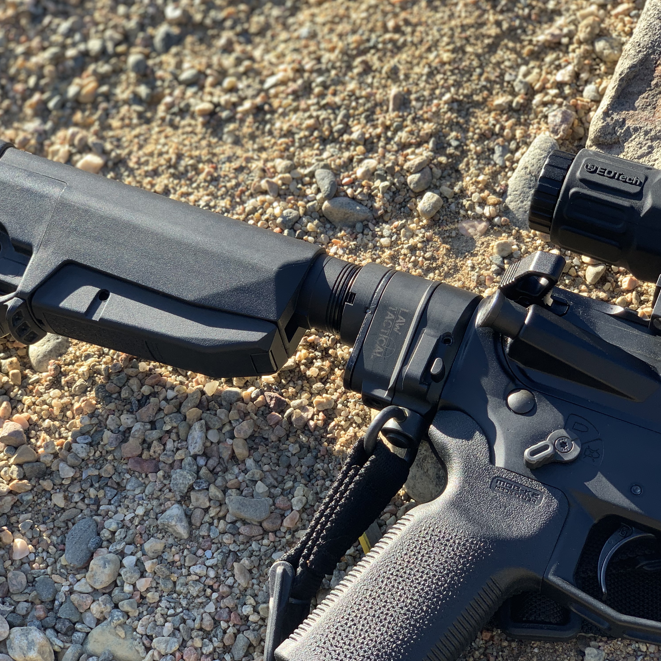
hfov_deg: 27.7
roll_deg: -5.8
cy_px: 333
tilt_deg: -32.8
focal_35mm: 62
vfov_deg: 27.7
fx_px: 1339
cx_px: 322
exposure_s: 1/224
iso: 16
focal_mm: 6
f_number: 2.4
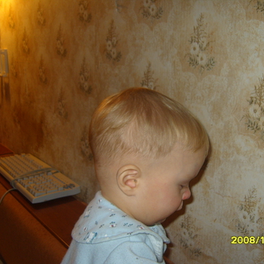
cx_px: 142
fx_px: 362
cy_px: 134
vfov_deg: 40.0
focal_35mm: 42
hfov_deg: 40.0
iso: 100
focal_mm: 7.4
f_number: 2.8
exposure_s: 1/30
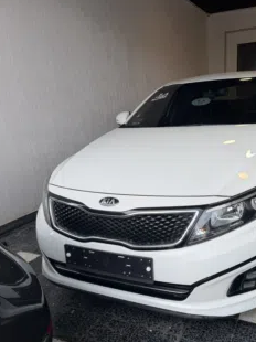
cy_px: 211
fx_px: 306
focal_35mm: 31
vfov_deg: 57.8
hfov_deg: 45.0
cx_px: 162
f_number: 1.78
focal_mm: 6.76
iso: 80
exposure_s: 1/453
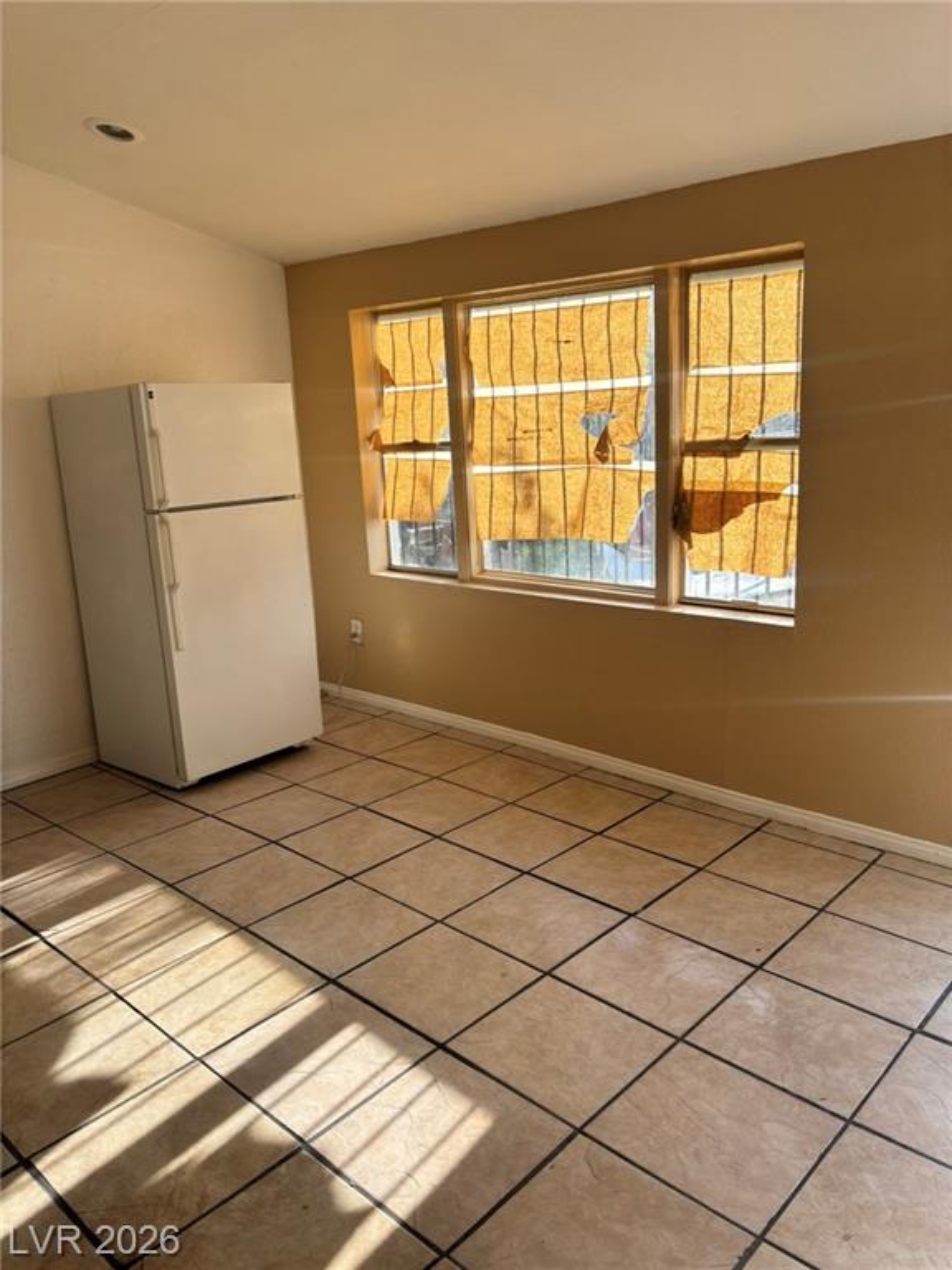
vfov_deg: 67.3
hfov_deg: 53.1
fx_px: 953
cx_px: 476
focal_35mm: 26
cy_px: 635
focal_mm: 5.96
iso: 50
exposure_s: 1/837
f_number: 1.6
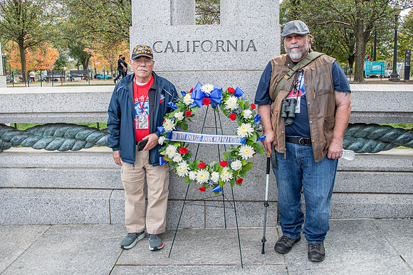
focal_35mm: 27
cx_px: 208
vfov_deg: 47.1
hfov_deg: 66.5
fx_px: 315
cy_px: 118
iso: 100
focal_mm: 16
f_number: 4.5
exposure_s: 1/125
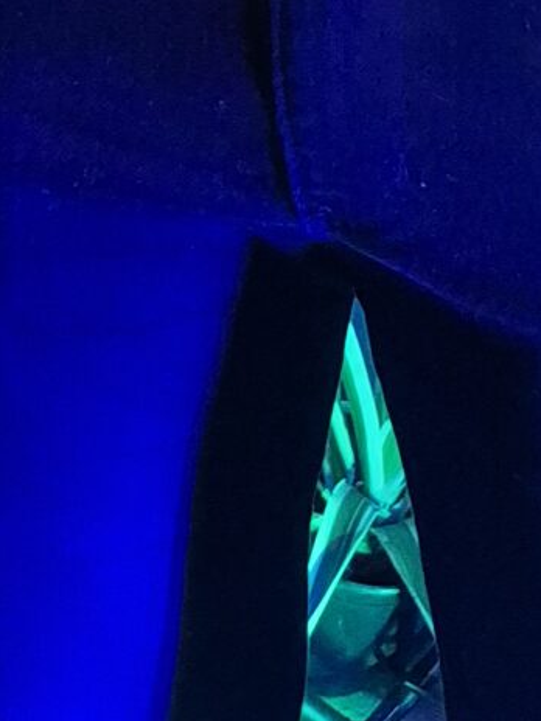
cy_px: -957
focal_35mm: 127
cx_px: -103
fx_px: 2646
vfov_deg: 12.5
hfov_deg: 11.4
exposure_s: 1/60
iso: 1250
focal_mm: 5.4
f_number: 1.8
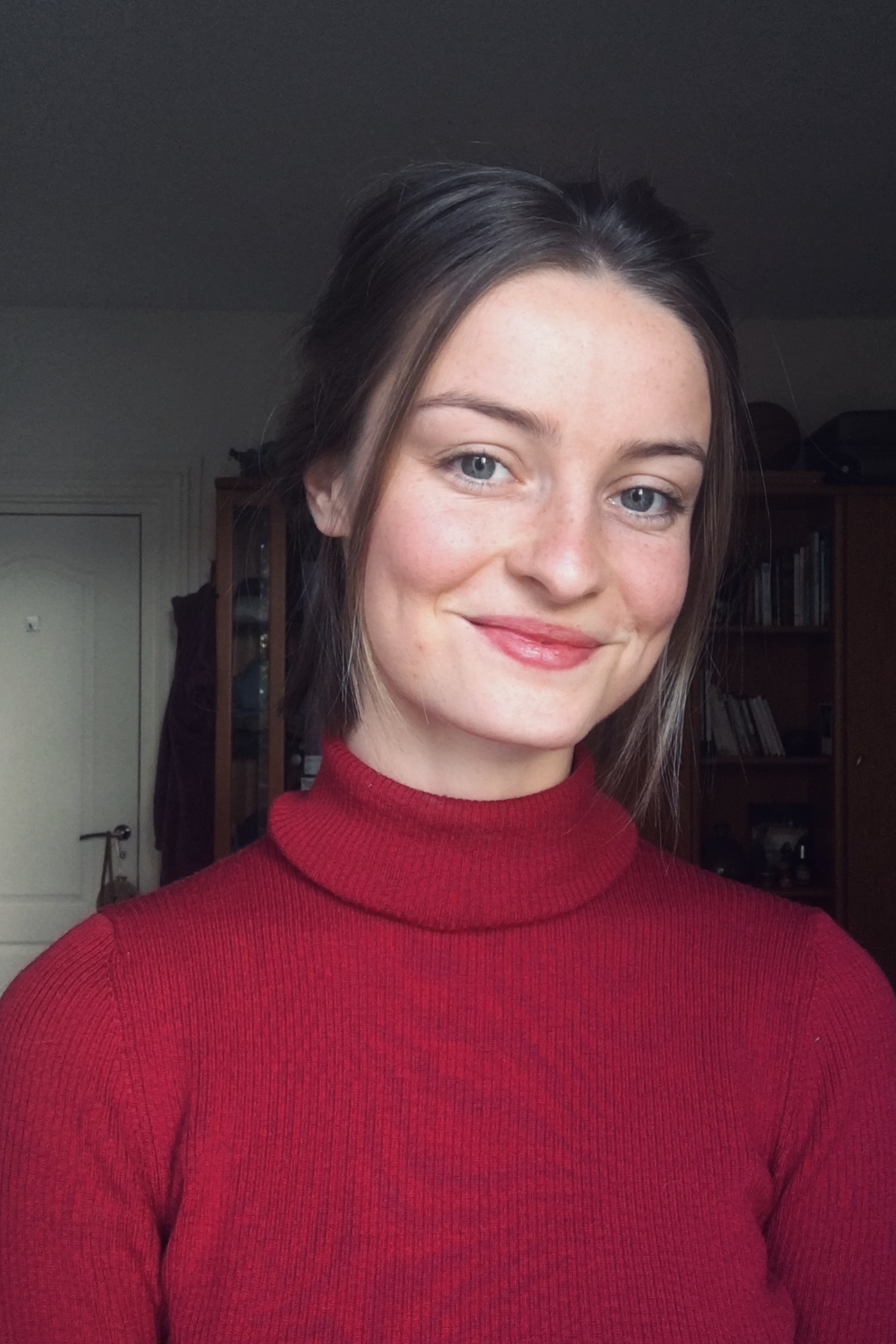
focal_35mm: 33
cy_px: 679
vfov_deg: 57.2
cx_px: 500
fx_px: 1232
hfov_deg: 39.9
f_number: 2.2
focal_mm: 2.65
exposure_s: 1/20
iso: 40
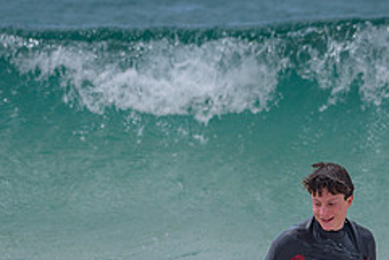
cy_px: 266
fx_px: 6390
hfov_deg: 3.5
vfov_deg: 2.3
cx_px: 302
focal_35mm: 591
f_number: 5.6
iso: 160
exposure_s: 1/2000
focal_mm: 200
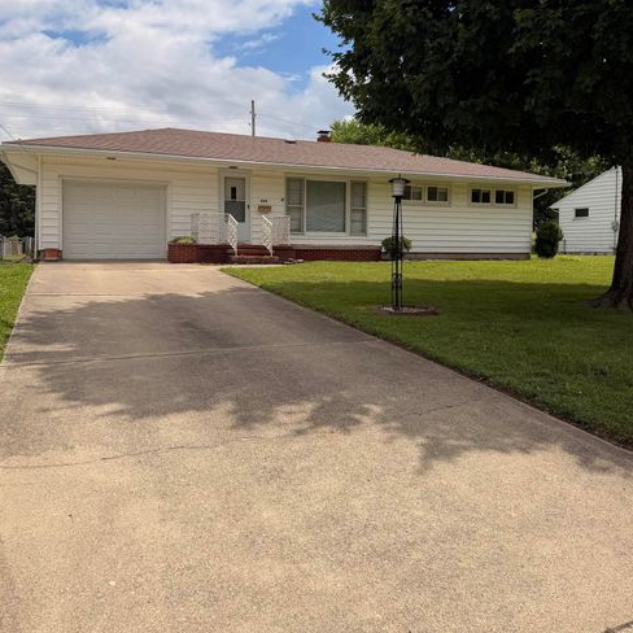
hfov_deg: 55.6
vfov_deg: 55.4
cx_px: 316
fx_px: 600
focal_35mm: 29
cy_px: 265
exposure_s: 1/9091
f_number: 1.78
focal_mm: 6.76
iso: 80
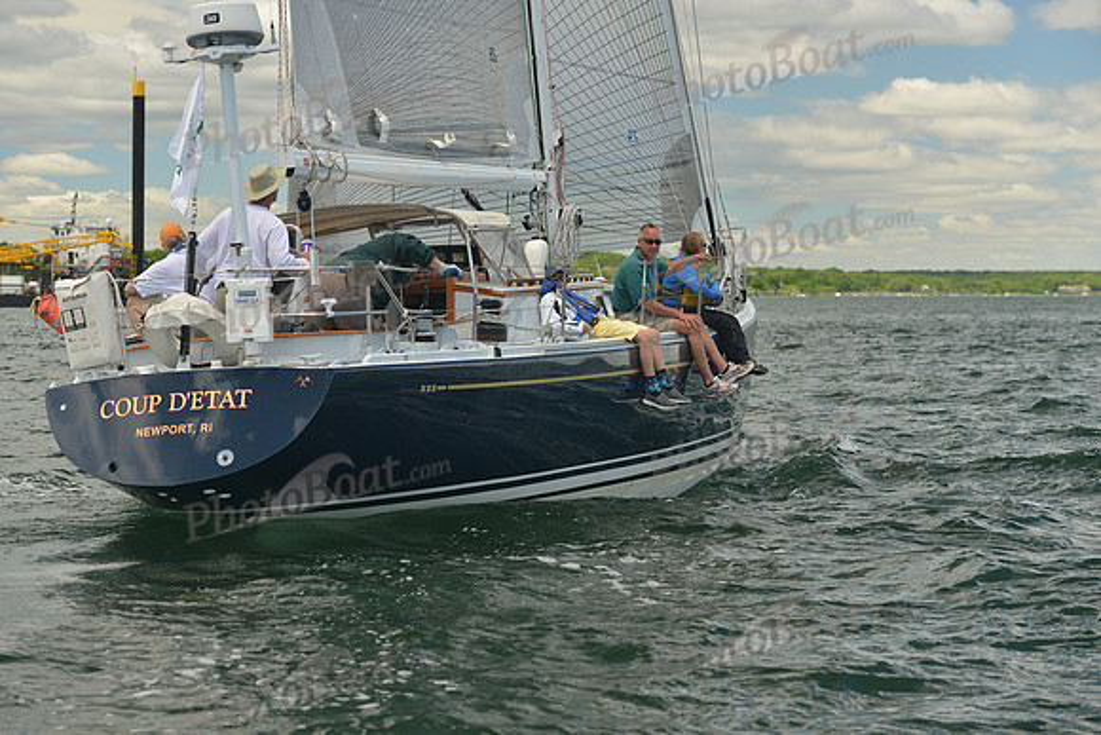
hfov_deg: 23.6
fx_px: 2631
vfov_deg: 15.9
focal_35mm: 86
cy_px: 368
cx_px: 550
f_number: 5
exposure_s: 1/800
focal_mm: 86
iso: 400
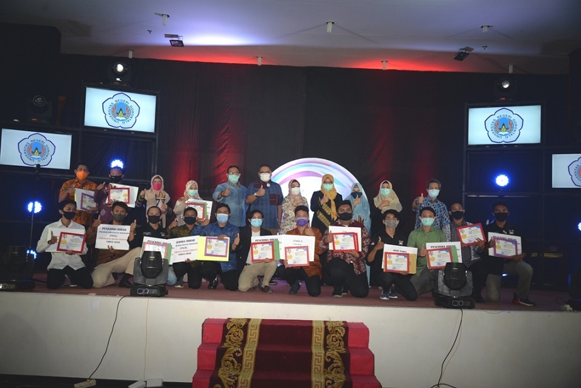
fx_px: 549
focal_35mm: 34
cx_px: 290
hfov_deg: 55.8
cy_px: 194
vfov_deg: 38.9
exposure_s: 1/320
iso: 1250
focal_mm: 34
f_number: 4
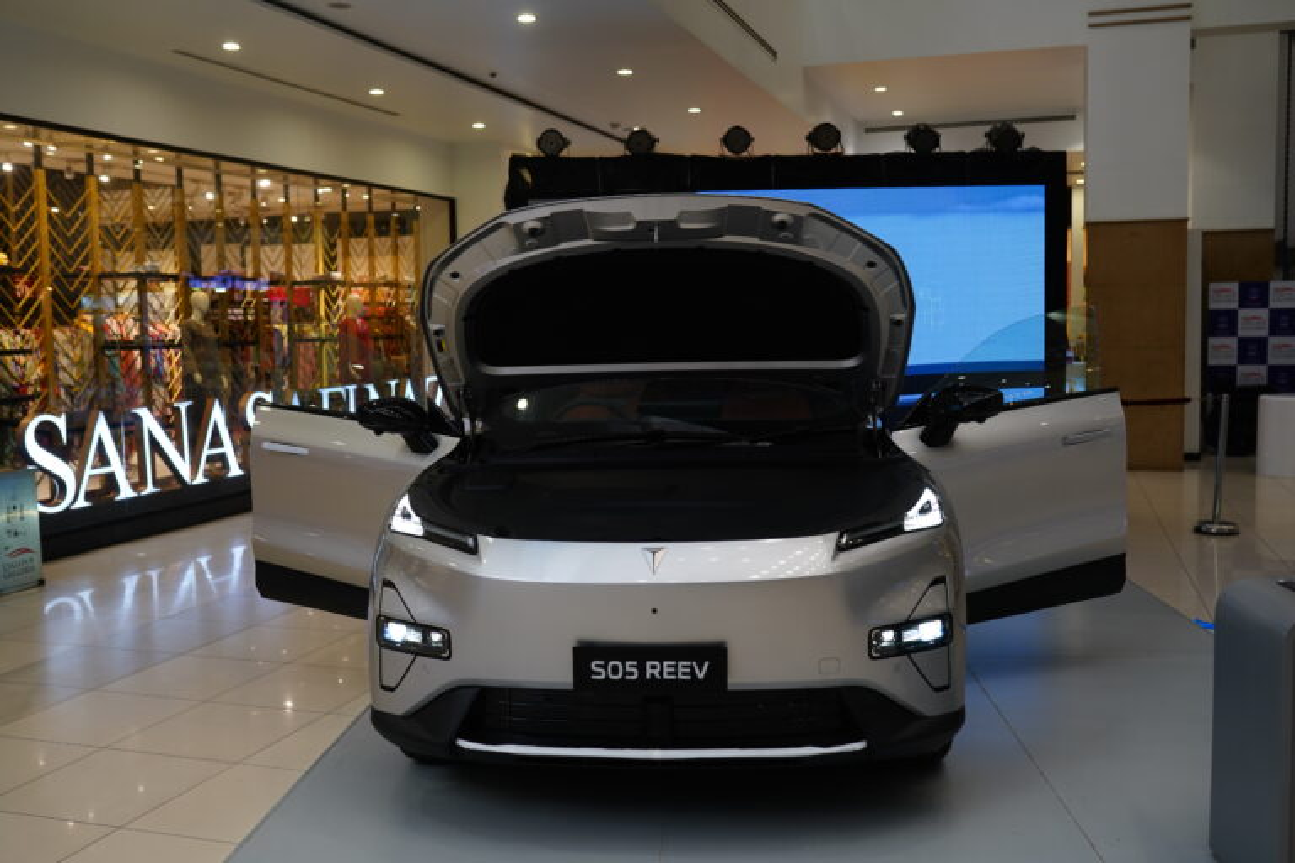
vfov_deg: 37.9
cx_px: 648
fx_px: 1259
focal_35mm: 35
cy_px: 432
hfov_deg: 54.4
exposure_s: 1/160
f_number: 2.8
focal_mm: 35
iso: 250
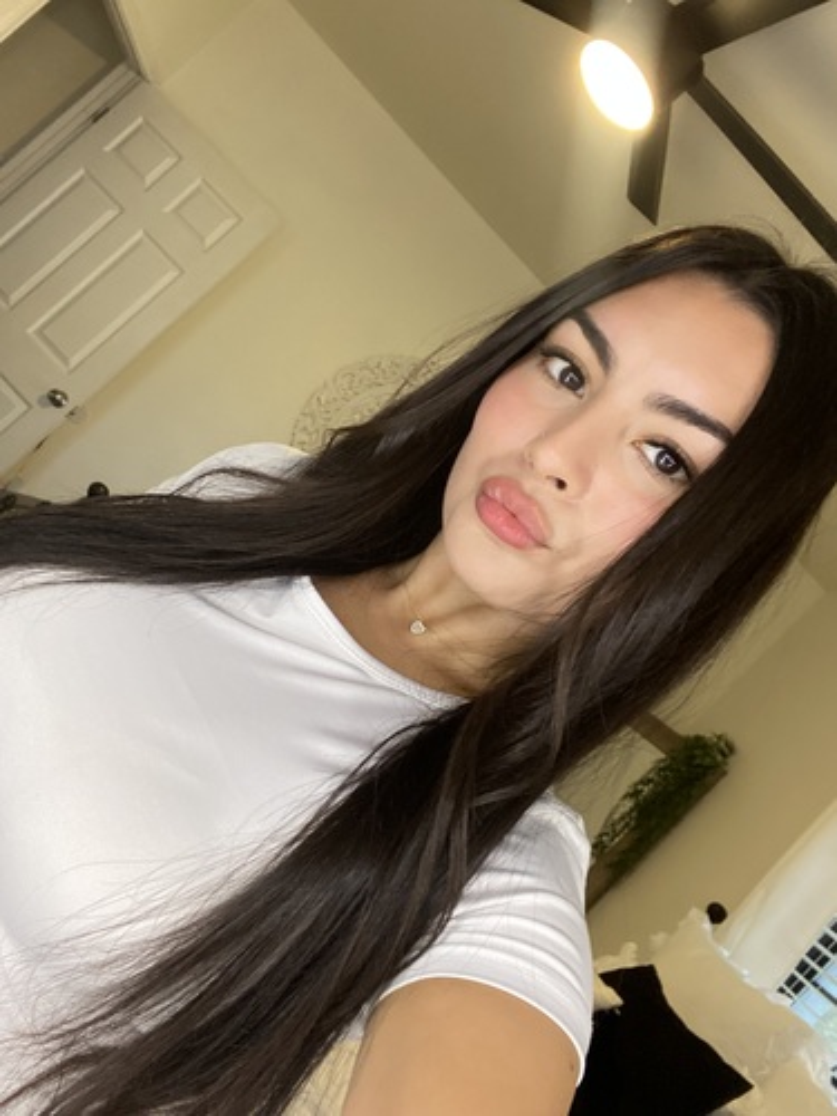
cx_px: 418
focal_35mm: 30
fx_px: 967
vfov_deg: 60.0
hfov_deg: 46.8
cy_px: 558
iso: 400
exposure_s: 1/40
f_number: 2.2
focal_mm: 2.71
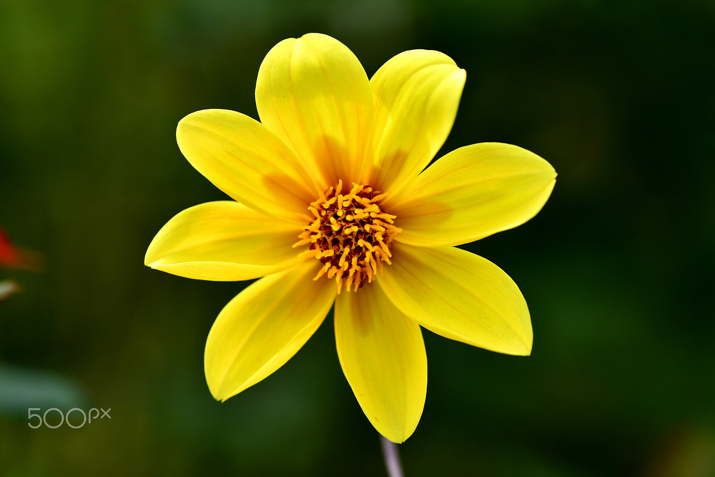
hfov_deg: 22.6
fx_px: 1788
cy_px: 238
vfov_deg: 15.2
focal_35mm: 90
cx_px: 358
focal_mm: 90
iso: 200
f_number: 5.6
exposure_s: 1/750
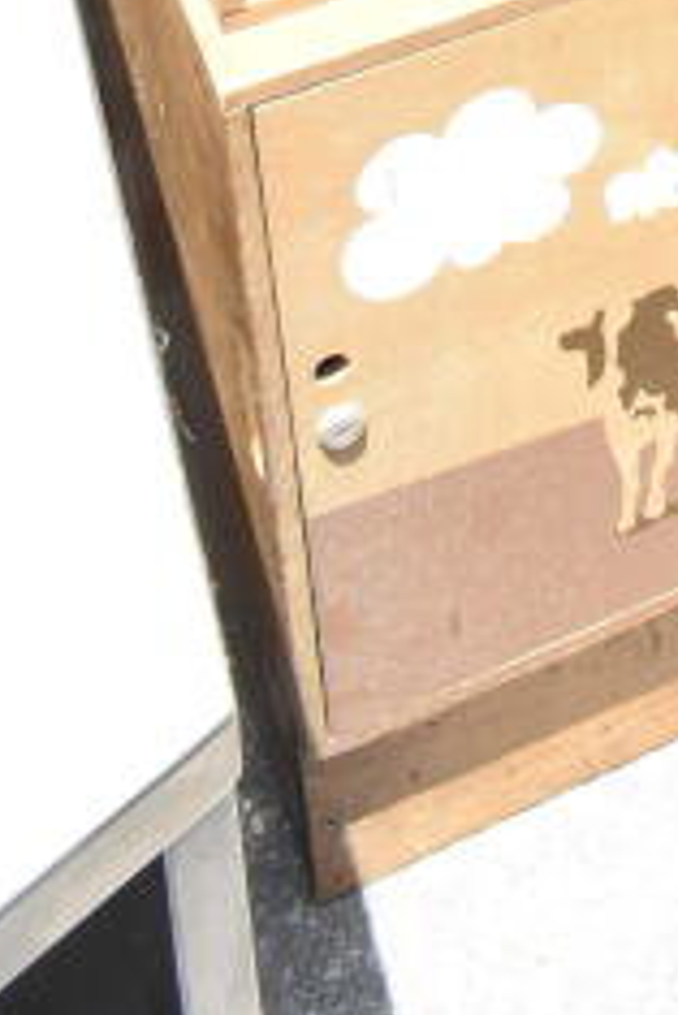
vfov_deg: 15.9
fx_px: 2962
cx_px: 1196
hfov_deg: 12.1
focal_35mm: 105
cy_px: -929
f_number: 10
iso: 1600
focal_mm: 18
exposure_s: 1/400
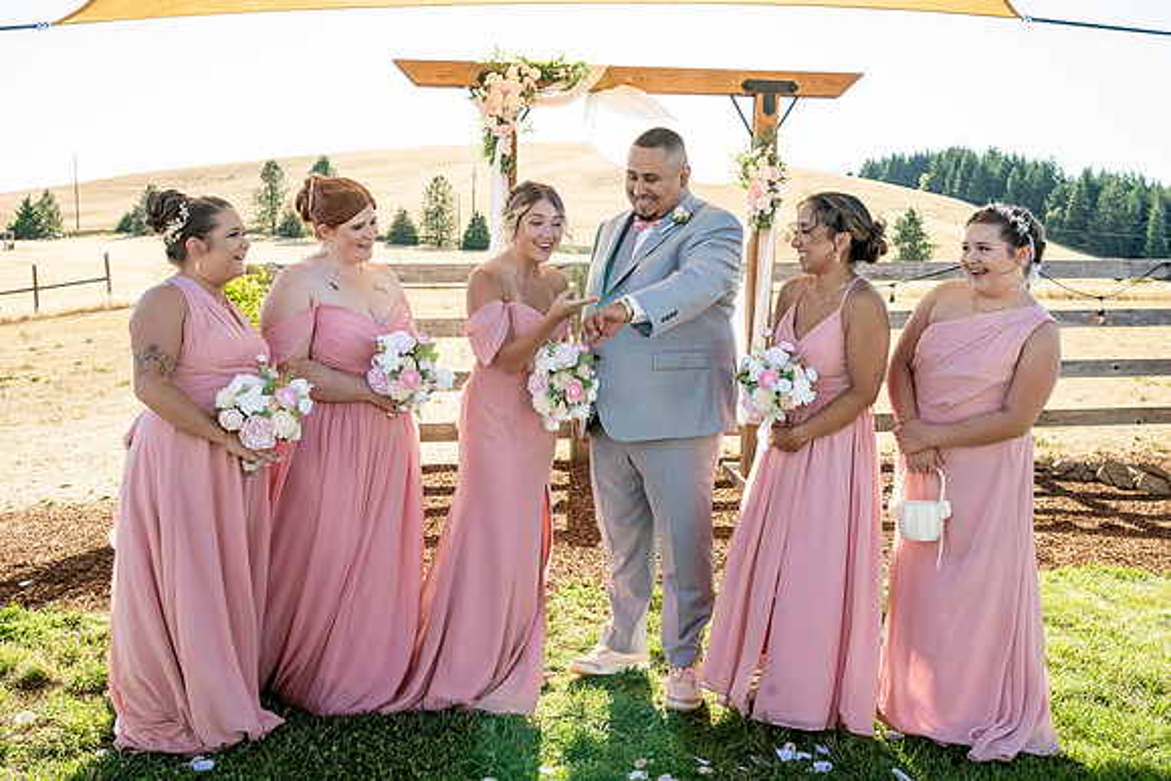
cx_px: 586
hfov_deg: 54.4
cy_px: 390
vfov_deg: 37.9
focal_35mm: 35
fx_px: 1139
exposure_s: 1/320
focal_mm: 35
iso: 640
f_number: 8
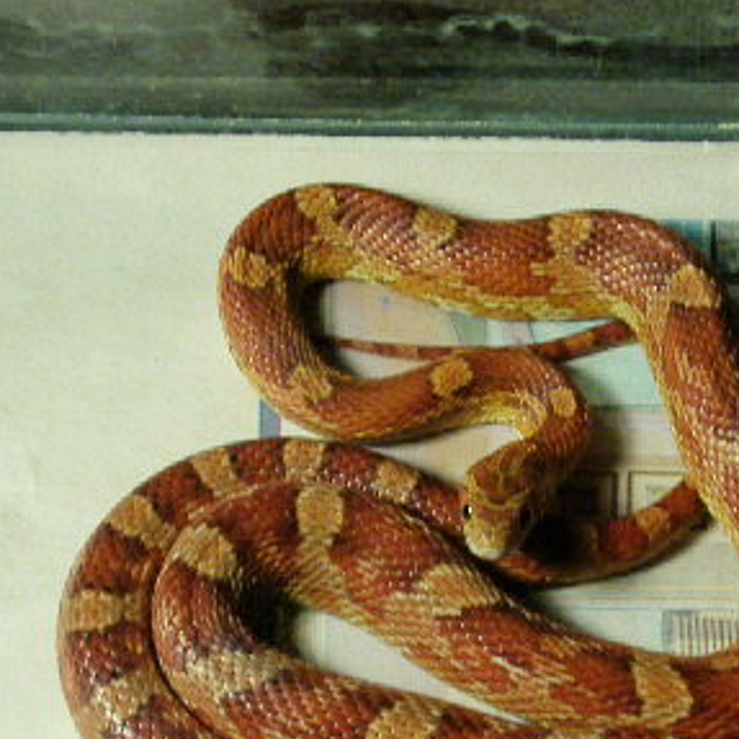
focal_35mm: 128
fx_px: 3092
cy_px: 572
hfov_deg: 13.6
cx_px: 525
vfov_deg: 13.6
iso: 141
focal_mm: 10.7
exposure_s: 1/30
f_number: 3.8
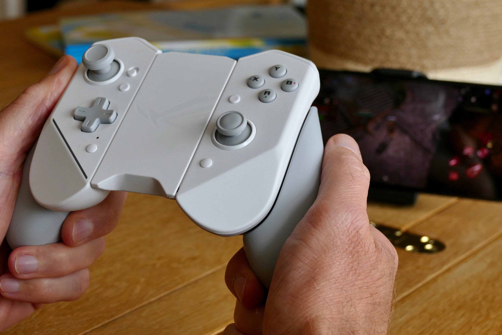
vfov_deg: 16.7
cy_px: 168
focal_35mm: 82
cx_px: 251
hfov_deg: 24.8
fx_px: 1143
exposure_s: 1/80
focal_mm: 29.94
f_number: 4.5
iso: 160
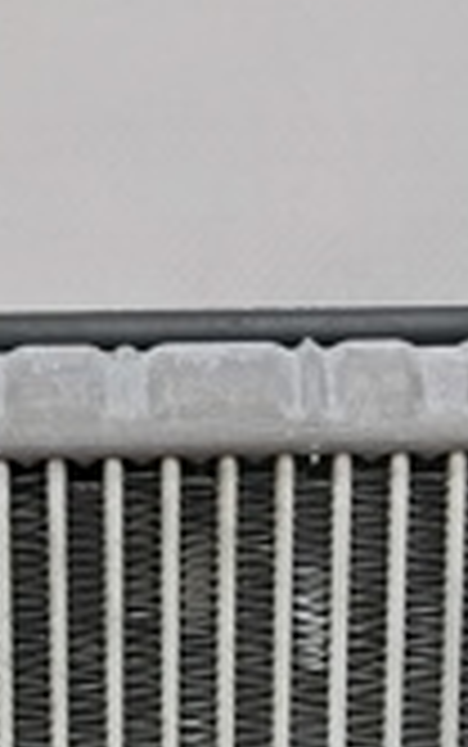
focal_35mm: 110
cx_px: 58
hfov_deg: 11.9
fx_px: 2241
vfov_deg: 17.5
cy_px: 1024
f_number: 1.8
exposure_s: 1/50
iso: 200
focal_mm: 4
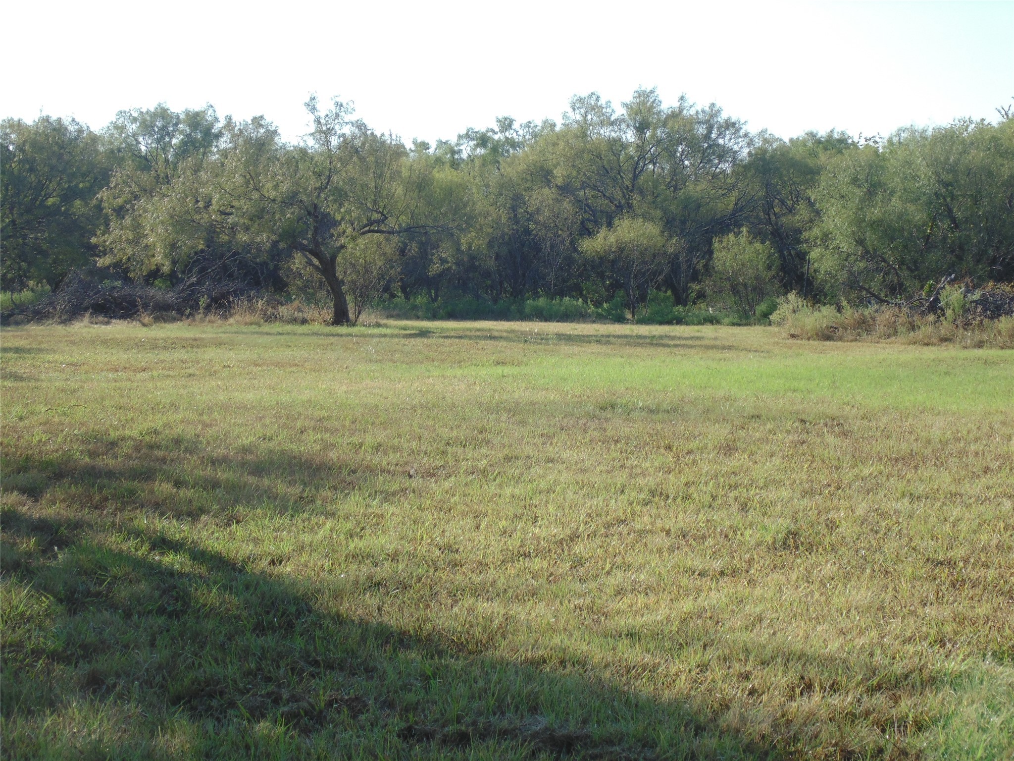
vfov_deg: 22.6
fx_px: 1904
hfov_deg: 29.8
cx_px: 507
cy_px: 380
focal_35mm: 65
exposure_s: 1/400
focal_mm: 11.7
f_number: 4.1
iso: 80
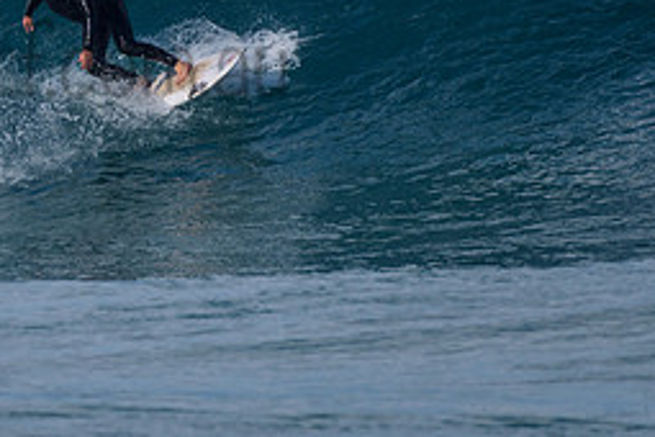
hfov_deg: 1.5
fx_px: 25379
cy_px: 37
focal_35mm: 1395
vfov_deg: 1.0
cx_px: 15
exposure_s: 1/2000
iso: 180
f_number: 5.6
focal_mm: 500
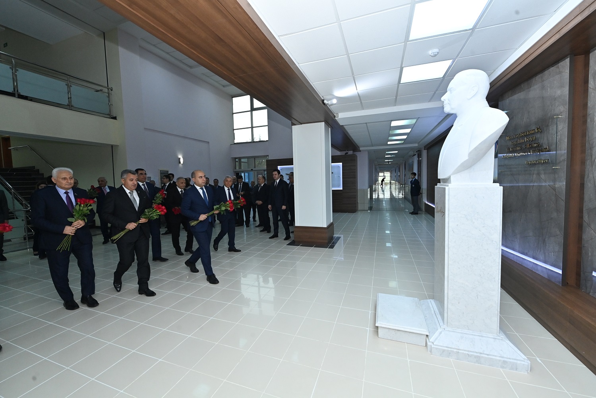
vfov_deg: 81.2
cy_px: 199
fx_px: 232
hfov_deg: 104.3
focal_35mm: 14
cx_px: 298
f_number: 6.3
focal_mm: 14
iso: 3200
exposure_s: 1/200
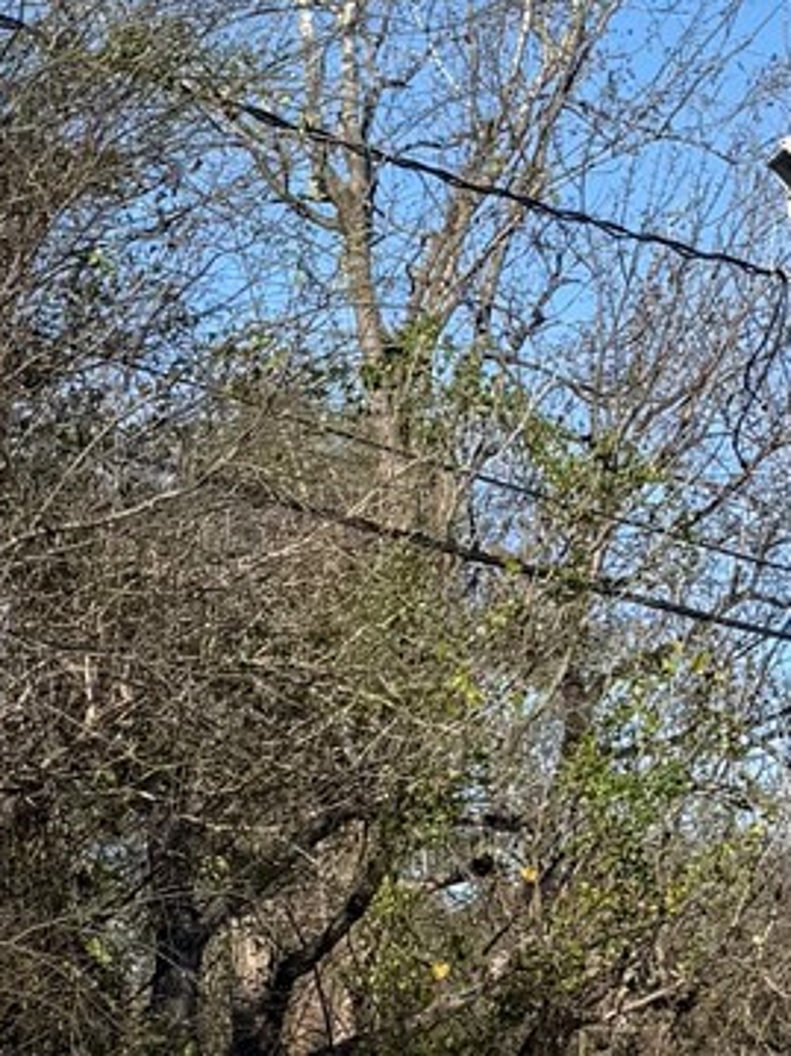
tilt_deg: +0.1
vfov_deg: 14.0
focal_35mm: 137
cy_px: 1244
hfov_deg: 10.4
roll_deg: -1.8
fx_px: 4177
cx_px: -456
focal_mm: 6.76
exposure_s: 1/4167
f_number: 1.78
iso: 80
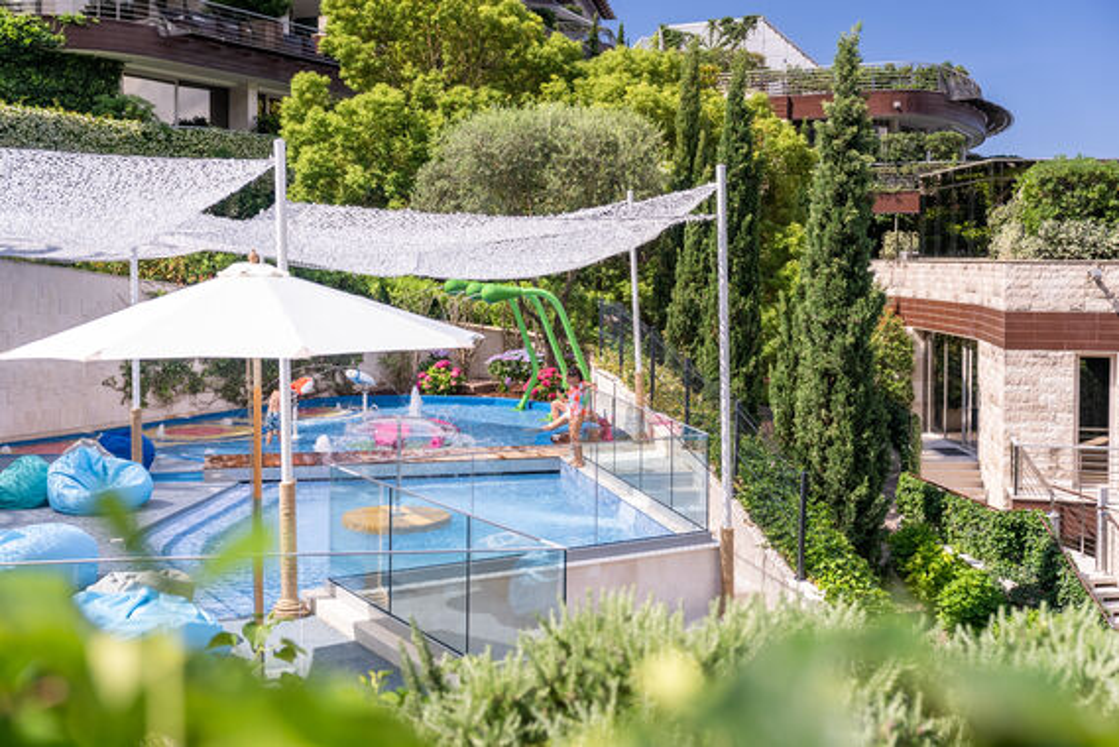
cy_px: 374
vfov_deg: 32.7
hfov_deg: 47.4
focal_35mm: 41
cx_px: 560
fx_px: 1275
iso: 125
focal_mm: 41
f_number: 2.8
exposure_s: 1/800
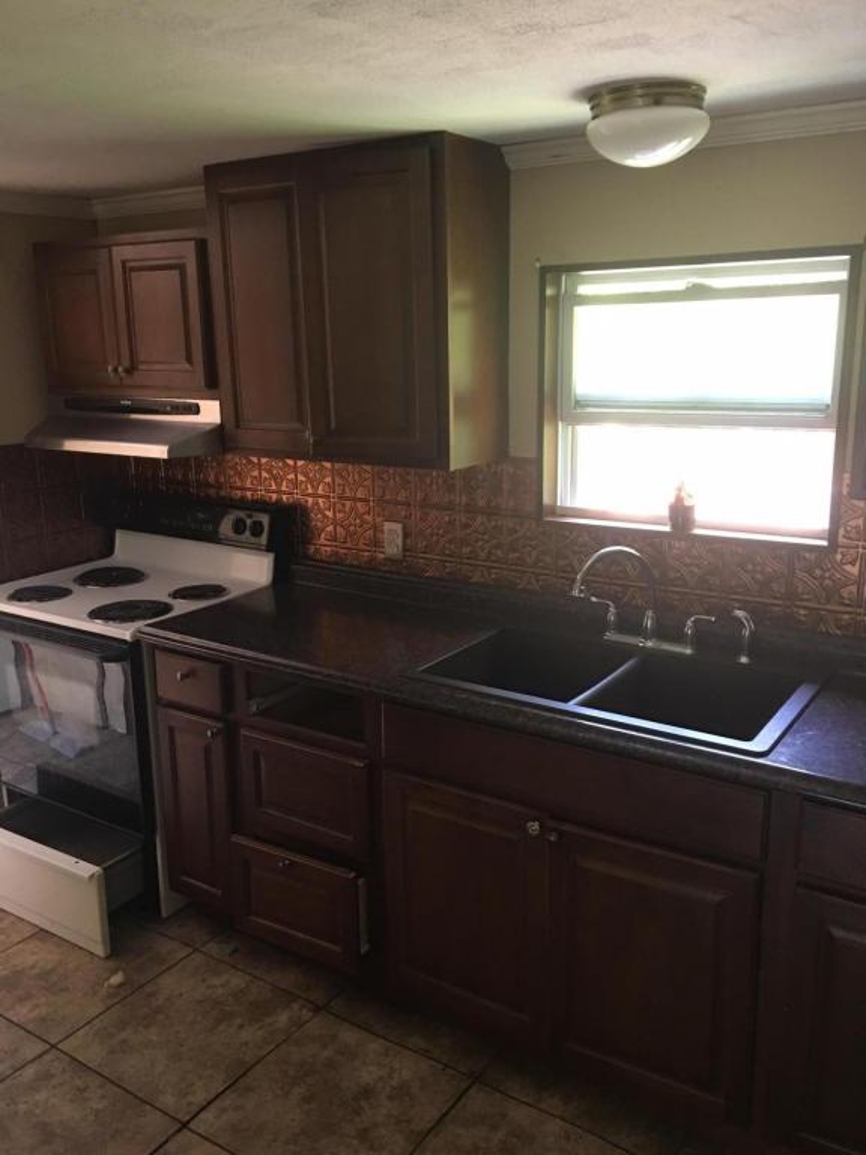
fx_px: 967
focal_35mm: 29
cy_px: 578
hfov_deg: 48.2
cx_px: 433
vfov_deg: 61.7
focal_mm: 4.15
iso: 80
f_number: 2.2
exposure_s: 1/15
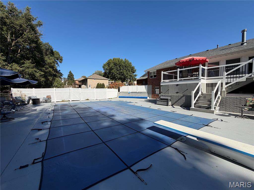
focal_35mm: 14
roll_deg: +0.3
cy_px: 95
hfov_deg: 102.1
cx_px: 127
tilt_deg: -1.8
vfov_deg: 85.7
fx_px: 103
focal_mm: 2.22
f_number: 2.2
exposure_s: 1/901
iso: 25
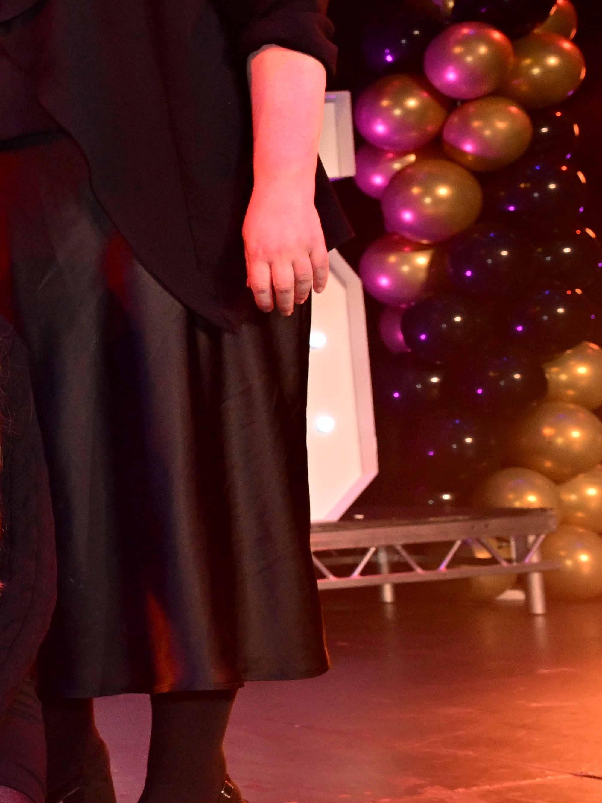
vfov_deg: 27.4
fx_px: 1646
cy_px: 344
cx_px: -565
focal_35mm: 71
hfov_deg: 16.4
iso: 2000
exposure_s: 1/125
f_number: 5
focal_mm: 24
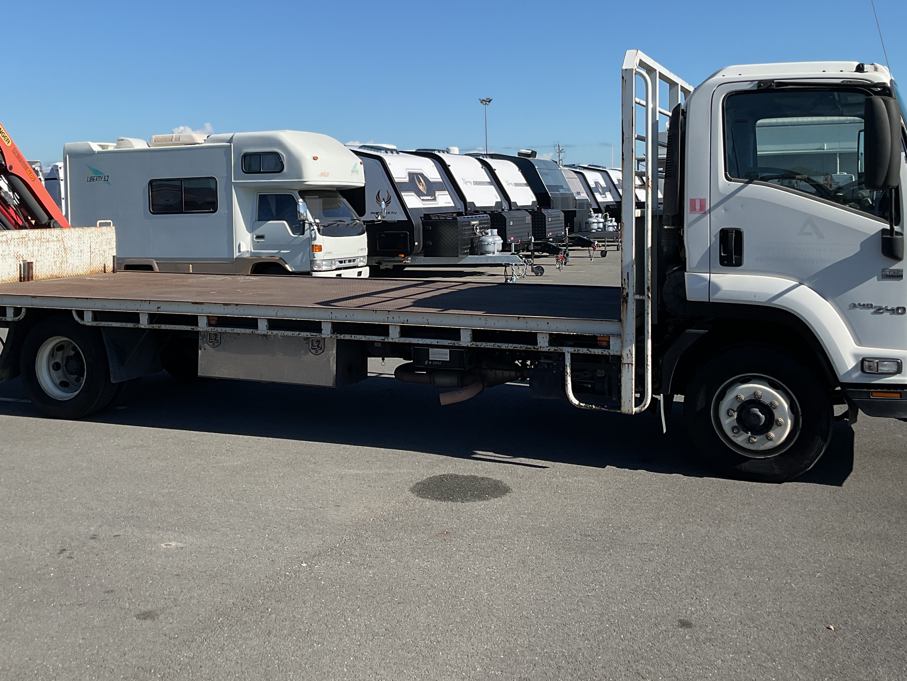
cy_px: 236
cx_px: 419
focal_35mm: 39
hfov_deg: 47.8
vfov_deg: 36.5
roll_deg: +0.8
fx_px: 1022
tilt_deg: -1.3
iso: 16
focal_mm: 3
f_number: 1.8
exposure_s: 1/2141
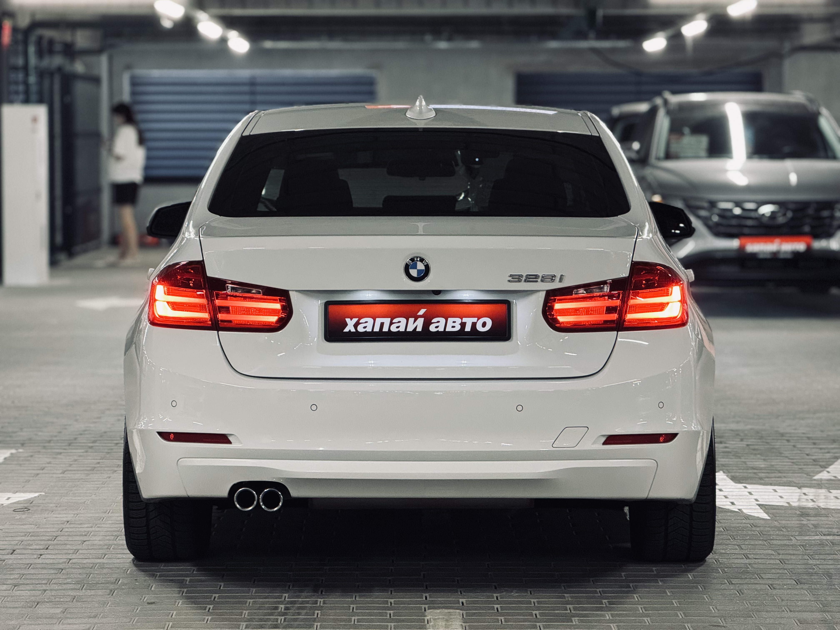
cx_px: 420
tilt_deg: -2.7
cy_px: 315
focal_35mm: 120
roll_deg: +0.4
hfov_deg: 16.4
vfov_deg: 12.3
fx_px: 2912
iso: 500
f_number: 2.8
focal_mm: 15.66
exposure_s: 1/60
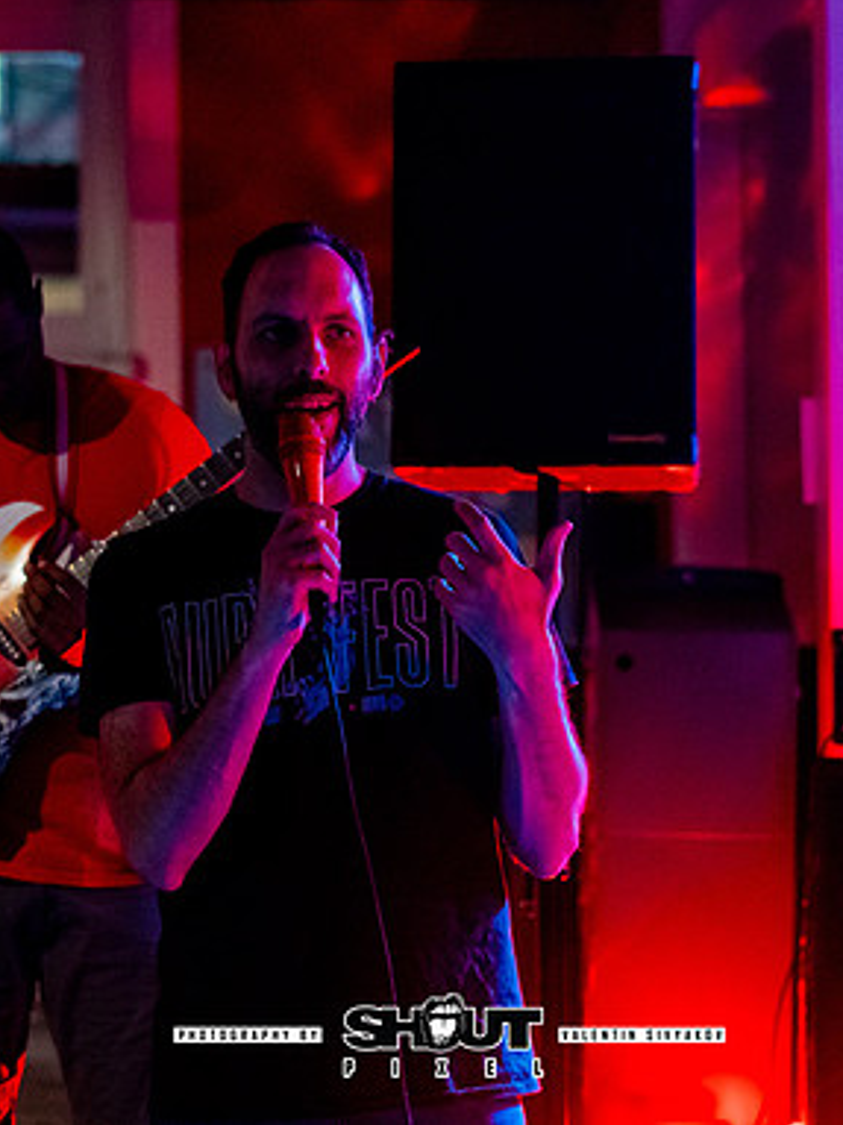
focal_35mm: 83
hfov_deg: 17.8
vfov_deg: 23.6
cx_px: 340
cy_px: 556
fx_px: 2697
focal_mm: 50
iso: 3200
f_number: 2
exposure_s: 1/160
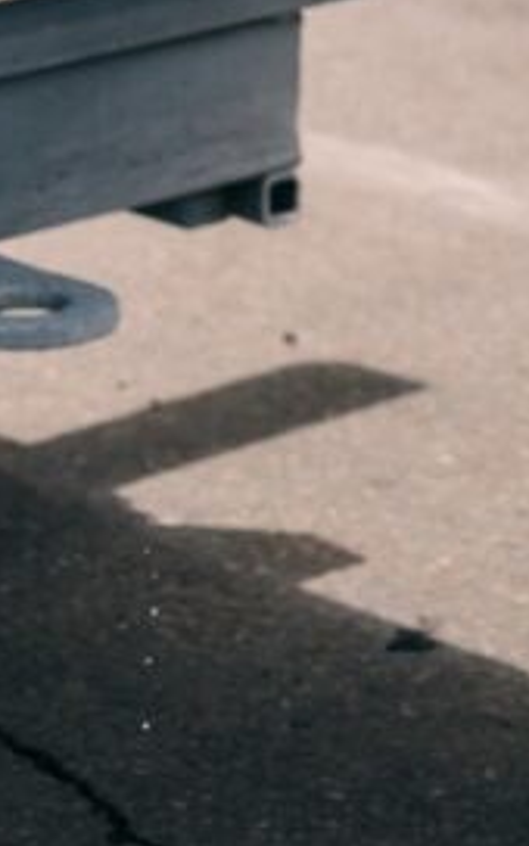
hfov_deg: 6.8
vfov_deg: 10.4
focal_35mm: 192
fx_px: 4429
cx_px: 129
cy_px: -566
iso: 100
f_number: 2
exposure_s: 1/1600
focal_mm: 33
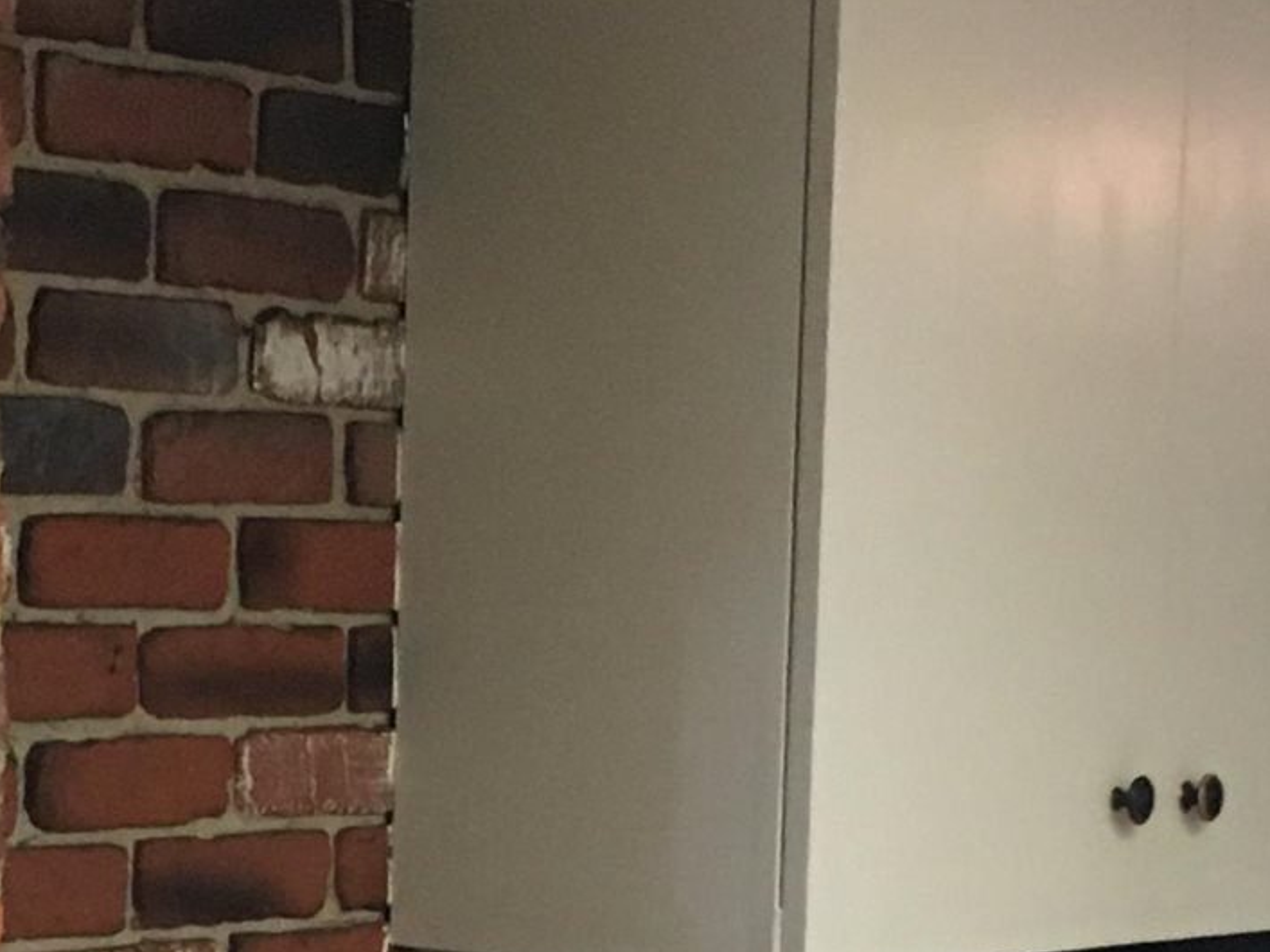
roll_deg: -0.7
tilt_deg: -7.2
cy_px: 1288
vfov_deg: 11.4
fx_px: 4622
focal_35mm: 126
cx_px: 415
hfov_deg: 15.6
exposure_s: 1/24
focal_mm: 4.15
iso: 200
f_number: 2.2
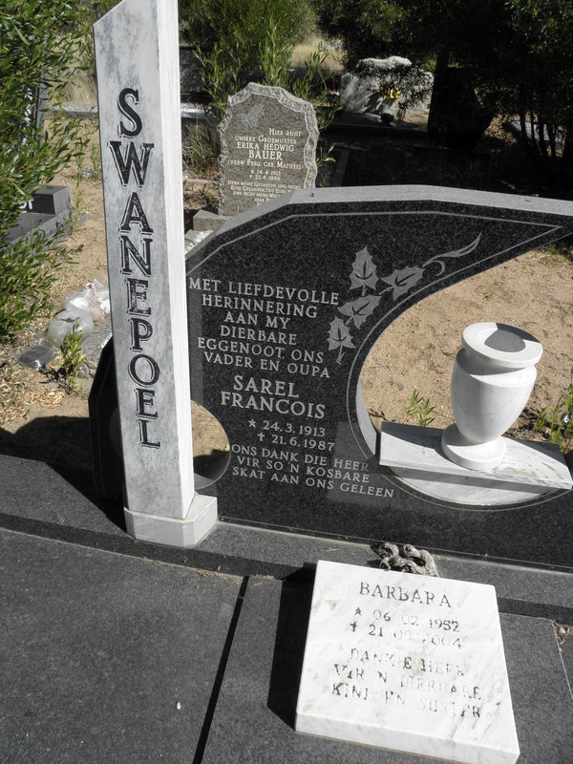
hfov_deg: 53.1
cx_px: 286
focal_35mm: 26
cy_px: 382
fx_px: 574
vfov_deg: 67.3
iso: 64
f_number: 5.6
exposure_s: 1/400
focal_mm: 4.6
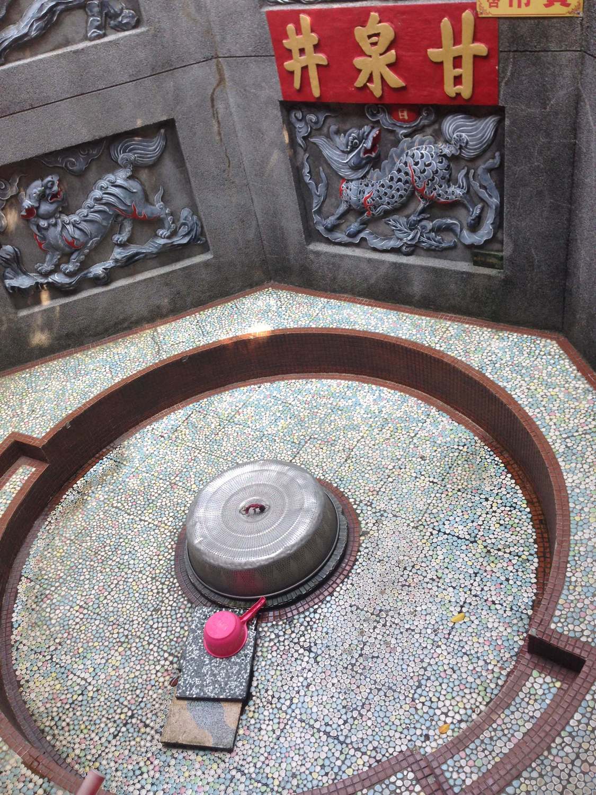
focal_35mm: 33
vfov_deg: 55.4
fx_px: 758
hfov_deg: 42.9
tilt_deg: -36.0
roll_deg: +14.0
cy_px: 398
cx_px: 298
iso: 50
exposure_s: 1/40
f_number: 2.4
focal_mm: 4.12
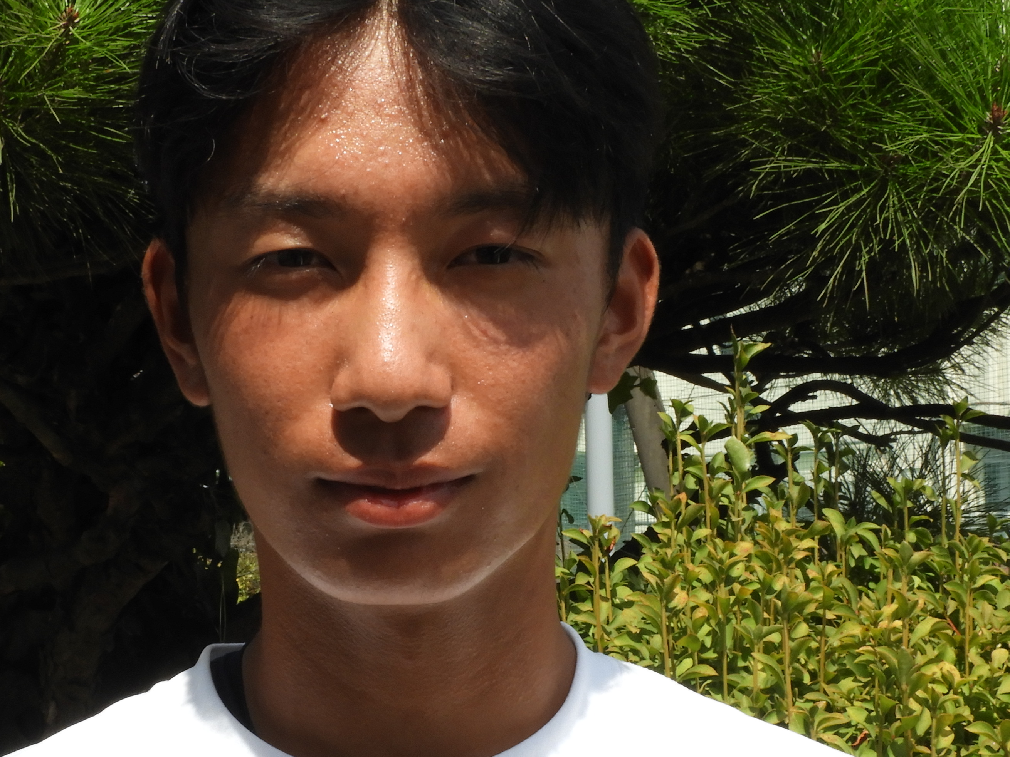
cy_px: 580
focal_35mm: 89
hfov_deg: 22.0
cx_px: 429
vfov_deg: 16.5
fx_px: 2597
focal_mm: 8.1
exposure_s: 1/200
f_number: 8
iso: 100
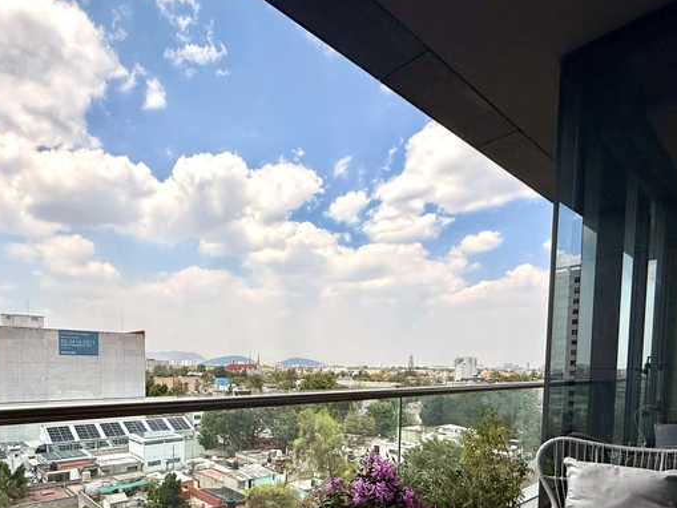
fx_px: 430
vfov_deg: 57.7
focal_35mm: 22
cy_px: 387
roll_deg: -0.3
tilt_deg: -2.7
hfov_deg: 75.3
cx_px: 263
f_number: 2.2
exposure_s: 1/2092
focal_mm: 2.22
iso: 50
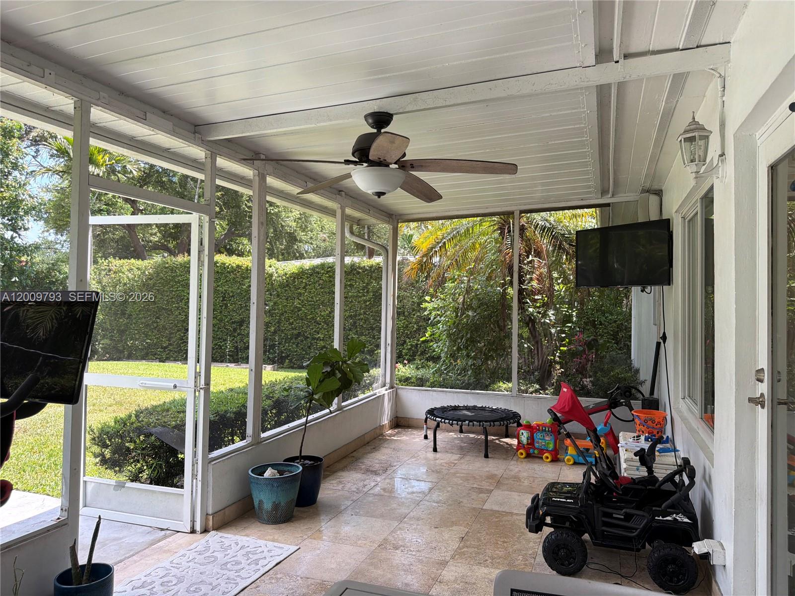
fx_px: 551
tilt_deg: +0.6
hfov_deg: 71.6
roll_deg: -0.5
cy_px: 298
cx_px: 398
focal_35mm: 24
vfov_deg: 56.8
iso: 80
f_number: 1.78
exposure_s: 1/440
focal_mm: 6.76
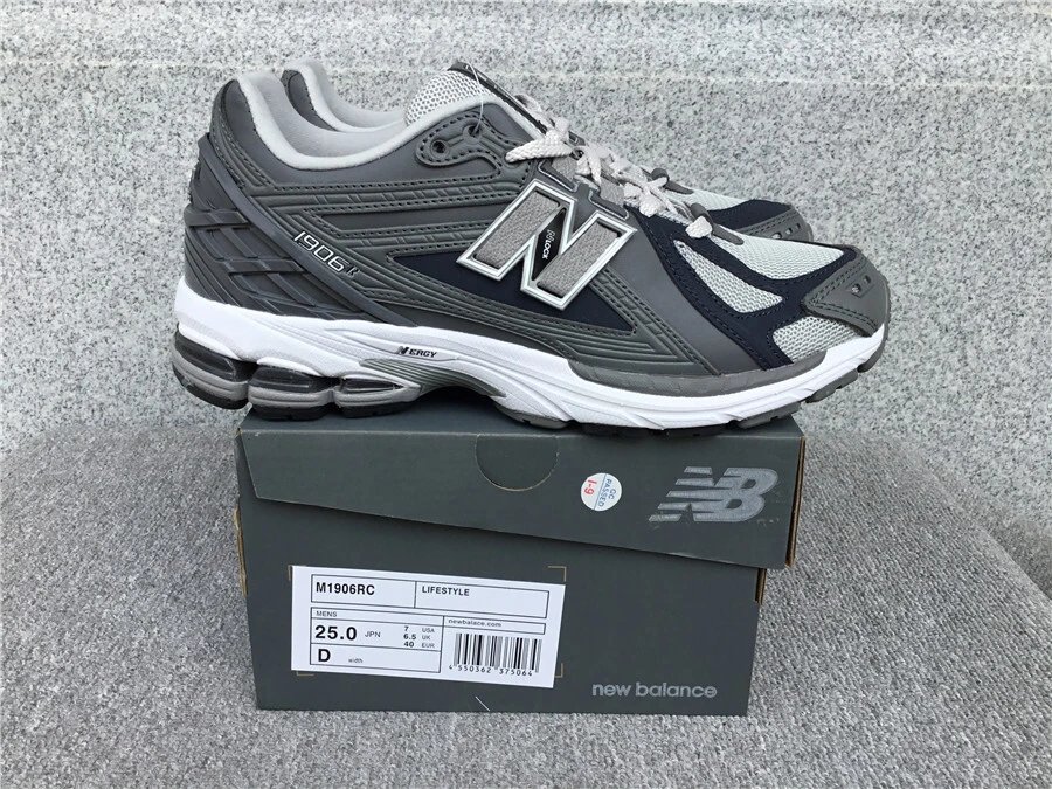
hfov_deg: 58.4
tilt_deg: -19.8
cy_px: 394
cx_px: 526
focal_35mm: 31
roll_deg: -1.0
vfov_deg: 45.4
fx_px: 942
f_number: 2.4
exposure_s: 1/595
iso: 25
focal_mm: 3.3
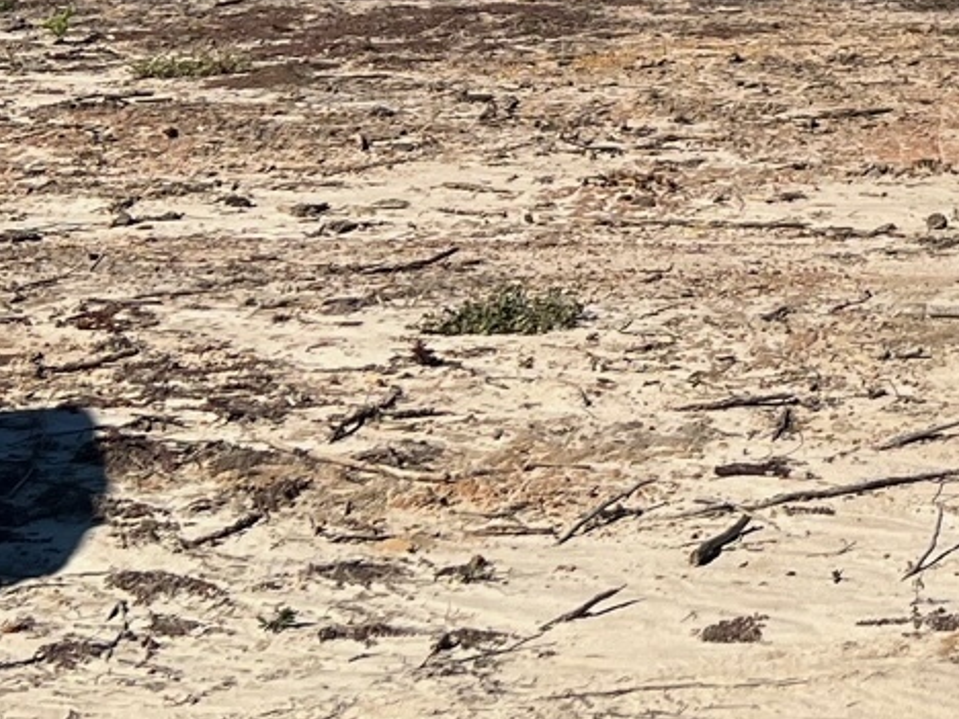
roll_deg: +1.7
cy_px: -154
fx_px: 3103
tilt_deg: +0.7
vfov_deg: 12.9
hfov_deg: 16.5
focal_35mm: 112
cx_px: 1303
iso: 50
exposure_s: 1/5882
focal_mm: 5.7
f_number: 1.5
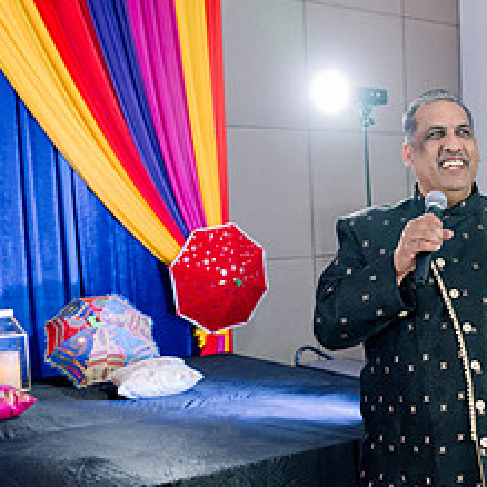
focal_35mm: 54
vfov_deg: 31.5
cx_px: 491
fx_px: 860
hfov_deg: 29.5
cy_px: 312
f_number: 2.8
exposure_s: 1/125
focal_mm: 24
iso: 1250
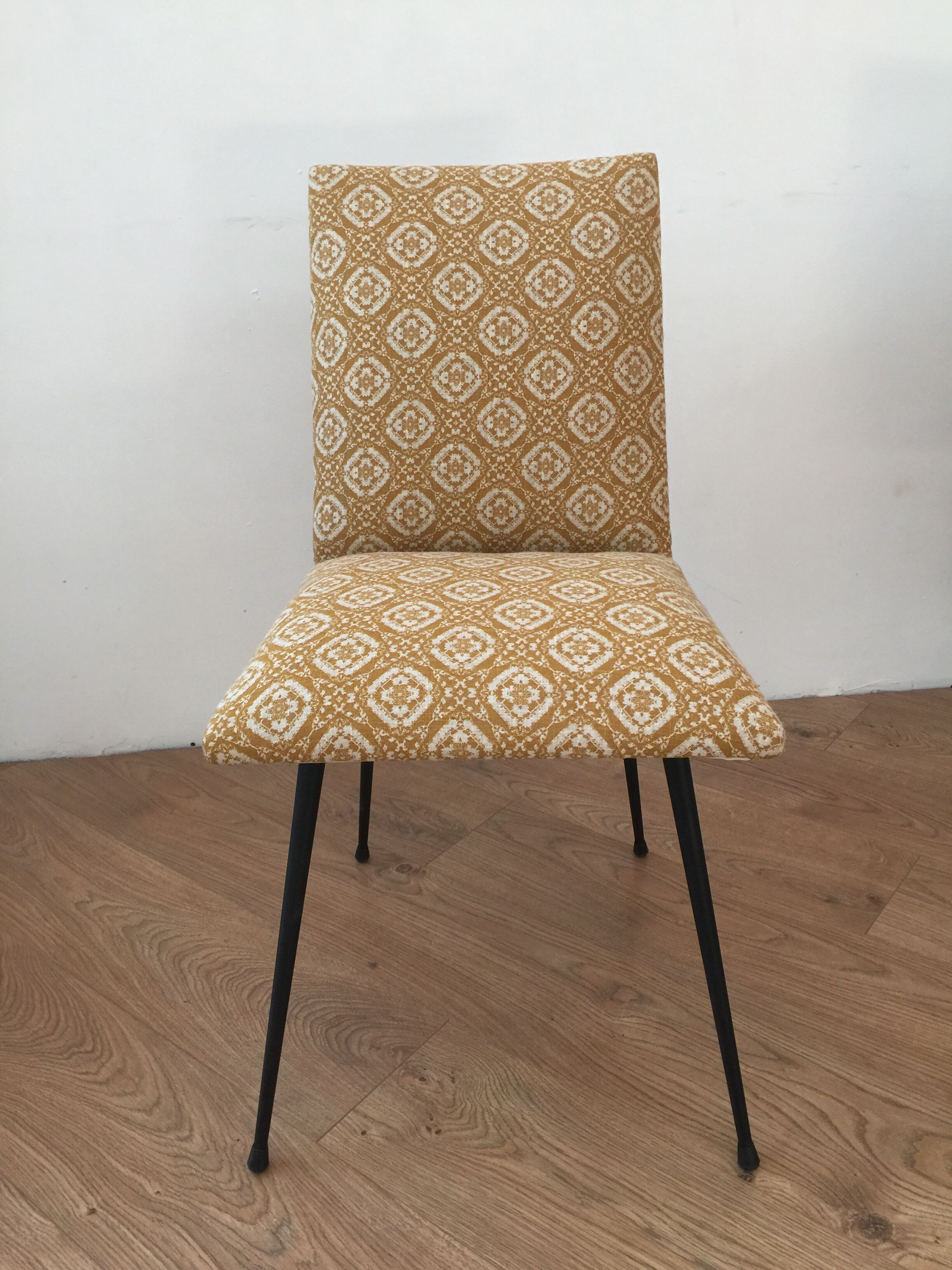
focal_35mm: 29
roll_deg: +2.4
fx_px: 1063
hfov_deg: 48.2
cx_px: 476
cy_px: 635
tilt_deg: -21.3
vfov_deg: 61.7
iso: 64
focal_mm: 4.15
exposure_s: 1/33
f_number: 2.2
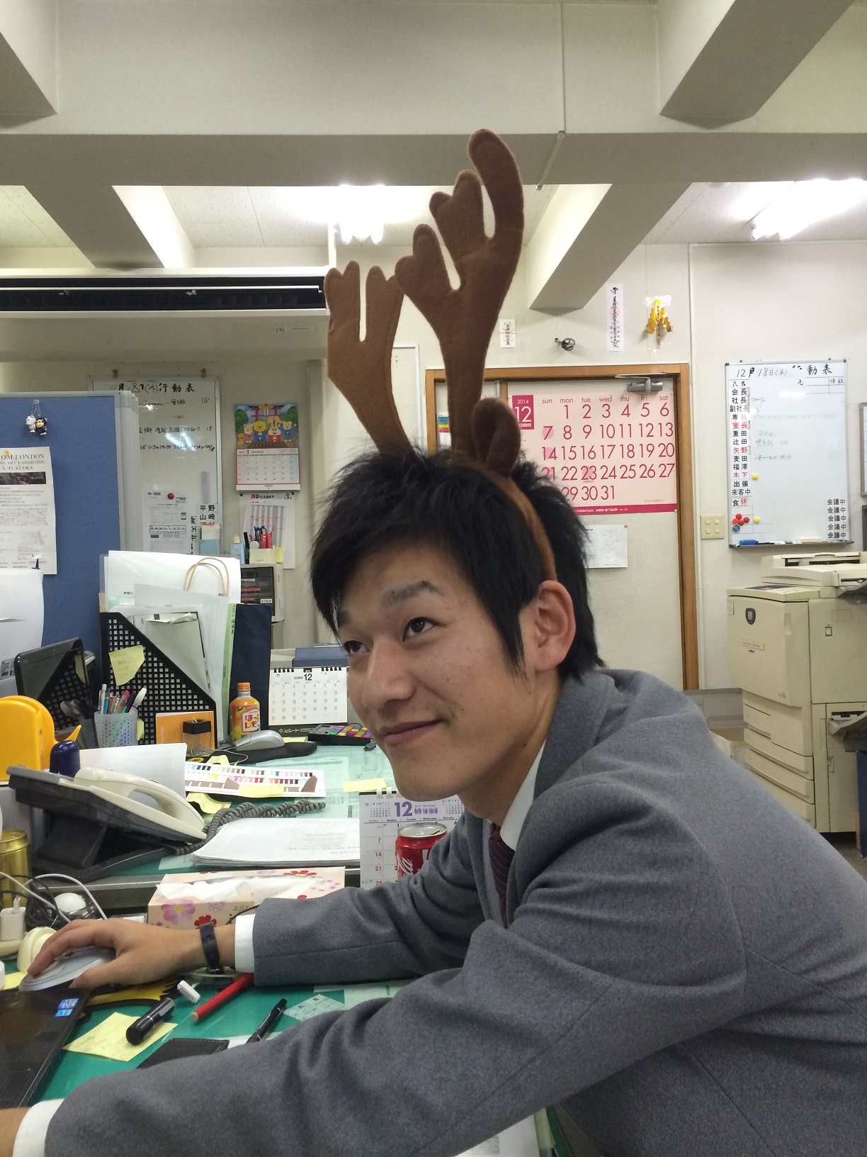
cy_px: 578
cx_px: 434
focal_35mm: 30
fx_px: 1002
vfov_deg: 60.0
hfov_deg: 46.8
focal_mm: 4.12
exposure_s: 1/30
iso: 64
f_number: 2.2
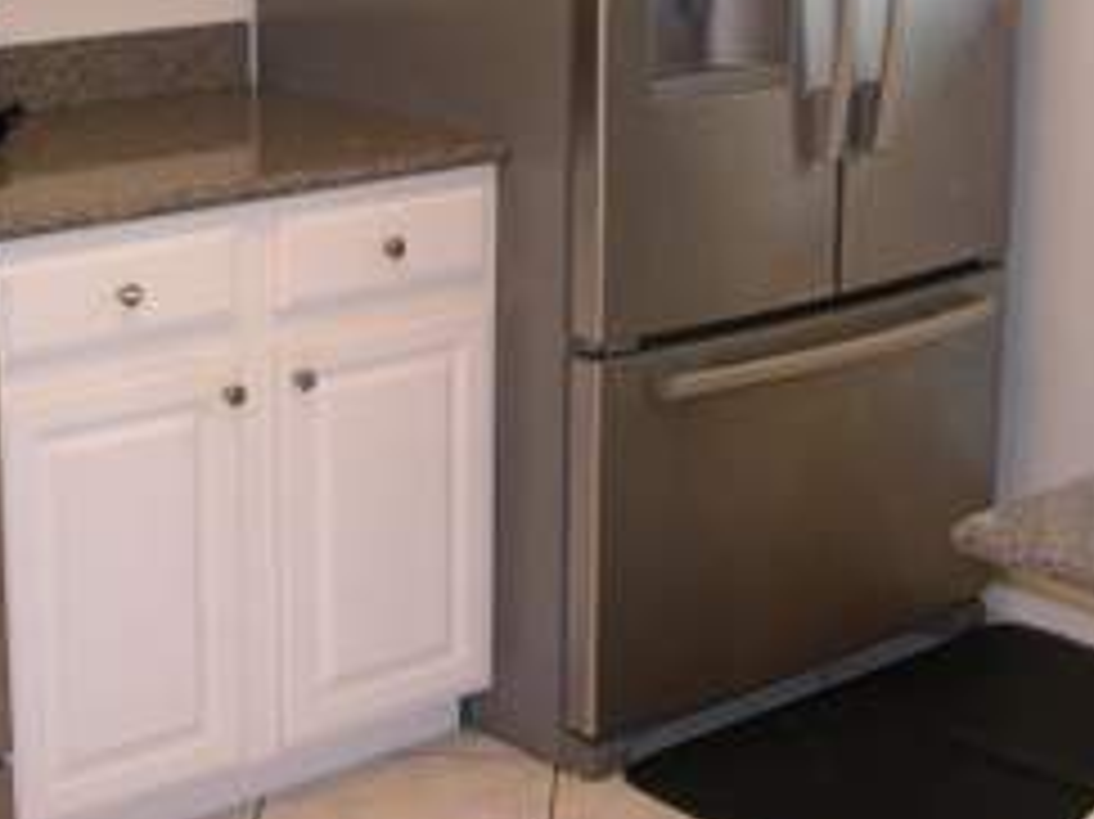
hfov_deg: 26.0
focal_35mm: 75
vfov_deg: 19.3
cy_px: 117
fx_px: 2369
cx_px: 482
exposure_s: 1/30
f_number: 2.8
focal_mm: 8
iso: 100
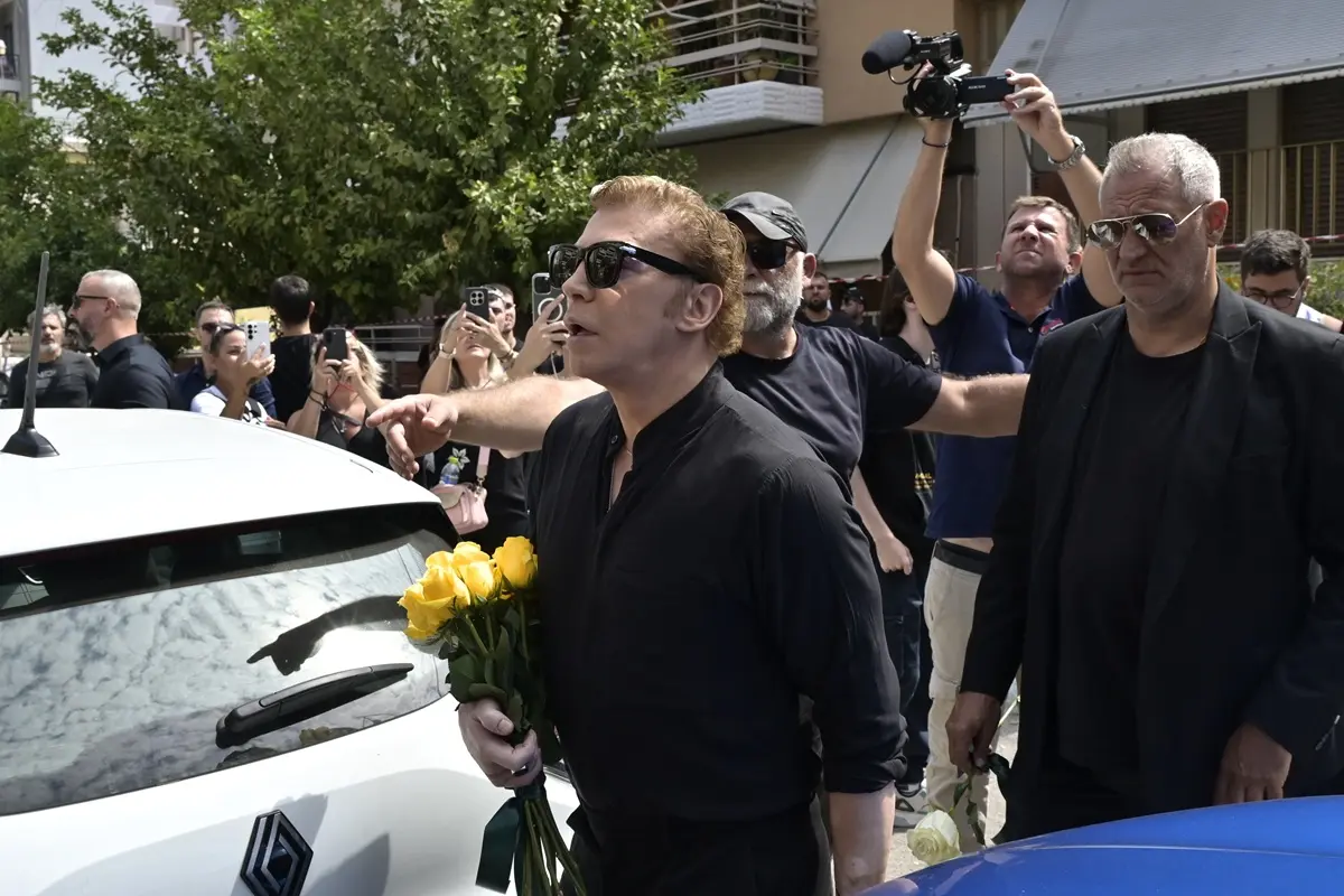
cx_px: 672
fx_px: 1344
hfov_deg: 53.1
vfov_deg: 36.9
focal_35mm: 36
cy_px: 448
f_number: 8
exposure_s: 1/640
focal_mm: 24
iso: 400
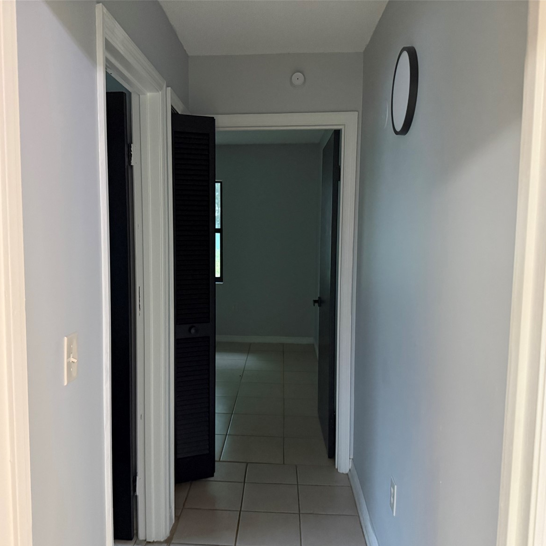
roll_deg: -0.8
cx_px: 236
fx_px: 518
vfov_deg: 55.6
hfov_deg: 55.4
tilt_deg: -3.2
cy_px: 280
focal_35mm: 29
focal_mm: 6.76
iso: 800
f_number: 1.78
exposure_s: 1/60
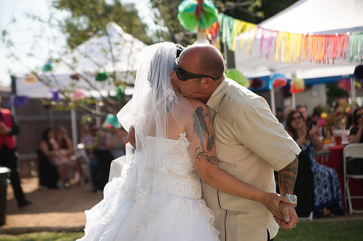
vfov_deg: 18.2
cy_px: 120
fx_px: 756
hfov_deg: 27.0
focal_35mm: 75
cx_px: 182
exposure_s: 1/2000
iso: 200
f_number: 2.8
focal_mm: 75
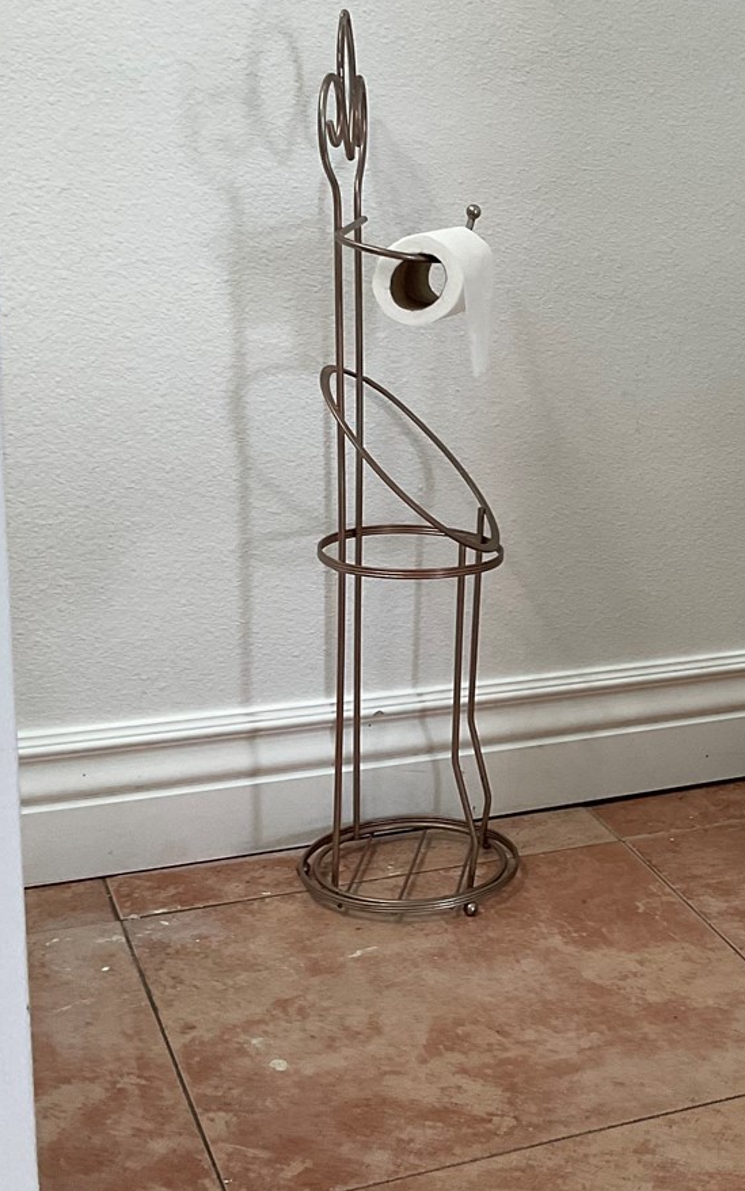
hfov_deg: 21.9
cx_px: 818
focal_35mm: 56
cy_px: 563
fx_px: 1819
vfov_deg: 36.3
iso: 64
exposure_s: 1/120
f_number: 1.8
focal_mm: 3
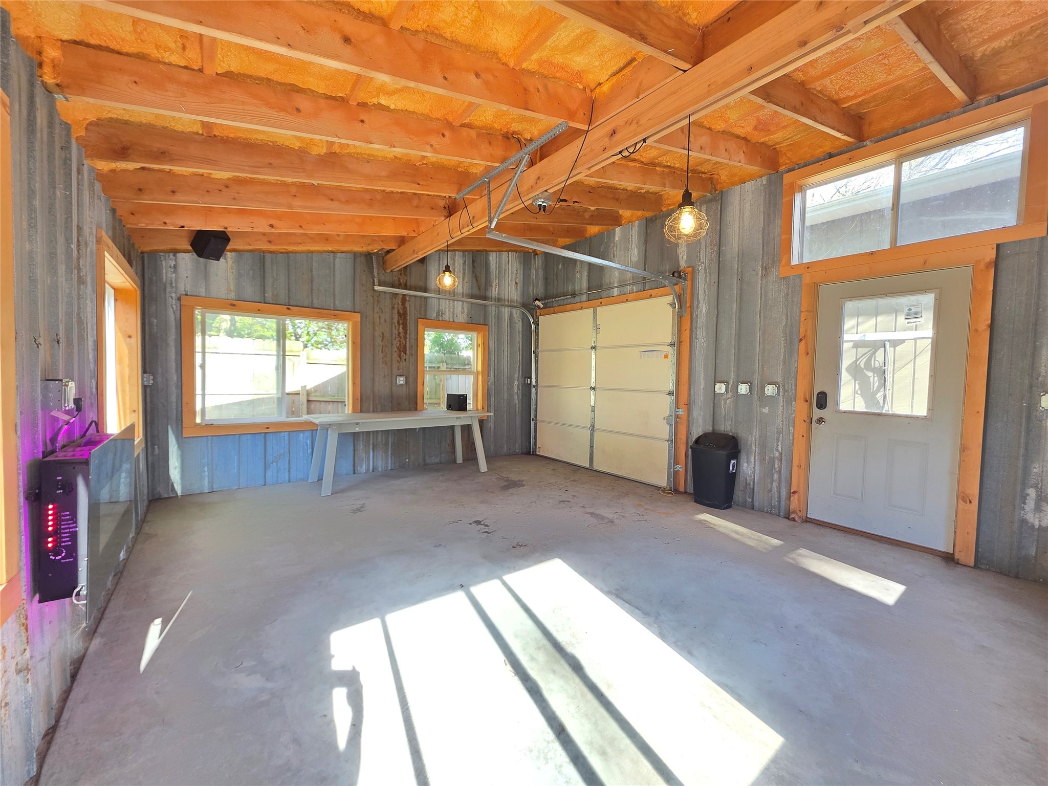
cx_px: 524
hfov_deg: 106.2
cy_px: 393
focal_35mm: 13
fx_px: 394
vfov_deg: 89.9
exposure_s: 1/120
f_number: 1.9
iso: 160
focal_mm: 2.2
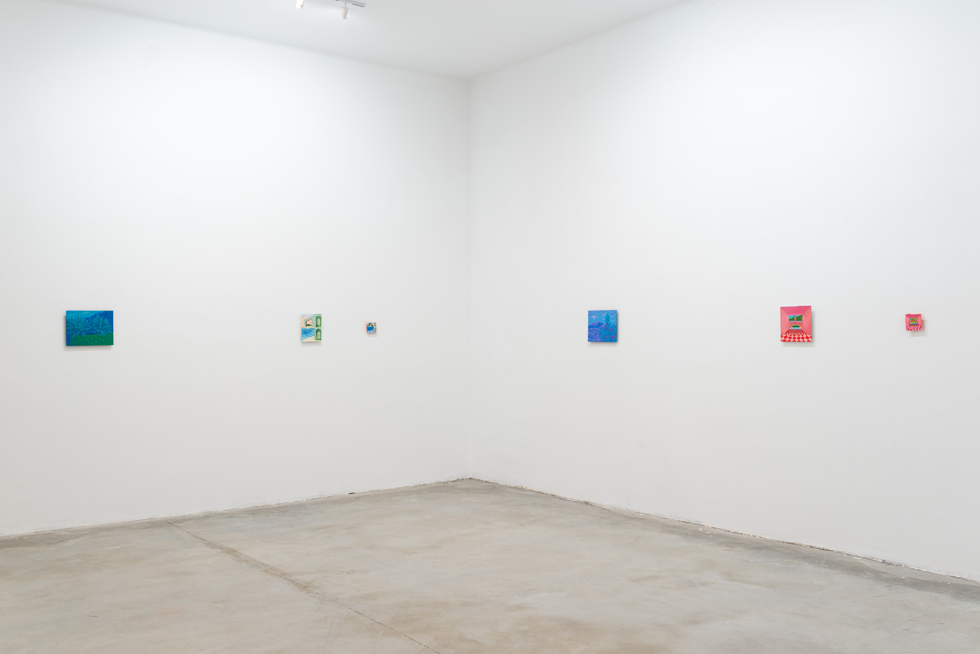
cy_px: 327
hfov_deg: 54.4
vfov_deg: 37.9
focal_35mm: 35
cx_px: 490
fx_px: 953
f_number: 9.5
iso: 100
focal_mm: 35
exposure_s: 1/4
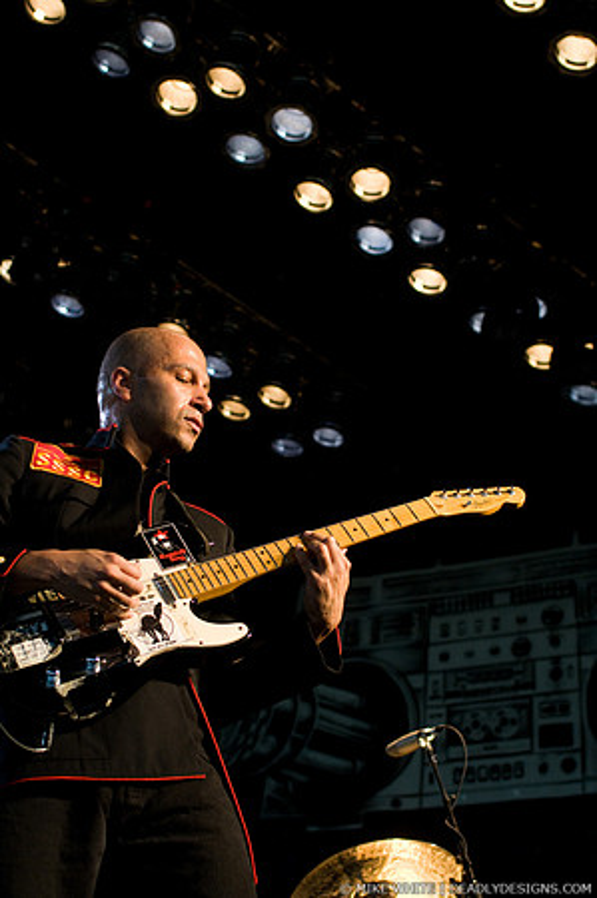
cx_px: 298
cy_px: 449
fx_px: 1496
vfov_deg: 33.4
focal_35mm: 60
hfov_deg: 22.6
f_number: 4
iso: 800
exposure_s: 1/400
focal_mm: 40
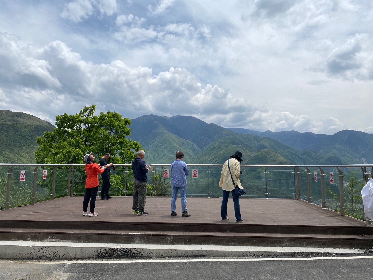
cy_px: 140
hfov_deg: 67.3
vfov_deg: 53.1
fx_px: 280
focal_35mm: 26
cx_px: 186
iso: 32
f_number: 1.8
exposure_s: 1/5747
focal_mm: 4.25
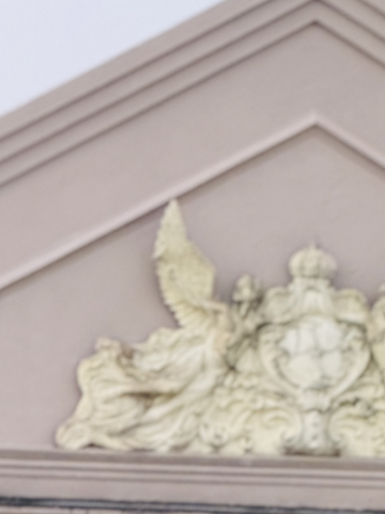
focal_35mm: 539
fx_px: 7993
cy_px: 923
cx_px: 974
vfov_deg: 3.7
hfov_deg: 2.7
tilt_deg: +1.8
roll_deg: -1.4
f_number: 2.8
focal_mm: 16.89
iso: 50
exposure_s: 1/638
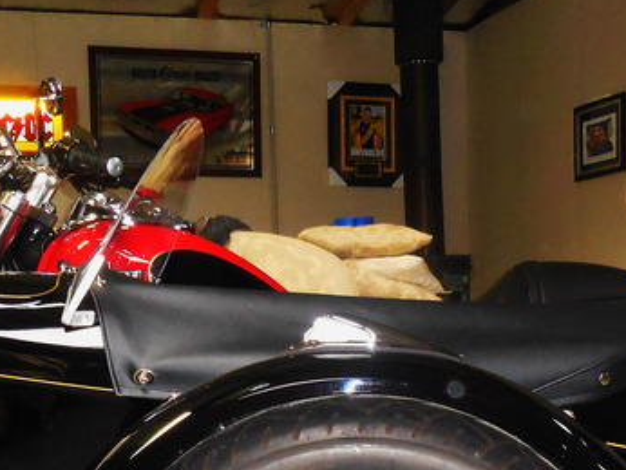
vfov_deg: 21.1
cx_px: 299
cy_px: 492
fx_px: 1212
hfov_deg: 28.9
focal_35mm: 67
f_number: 4
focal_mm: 5.2
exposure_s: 1/25
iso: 900
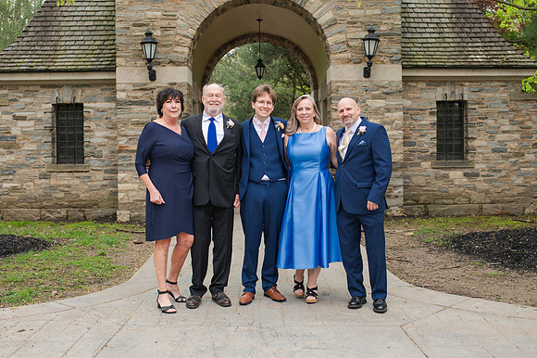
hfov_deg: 45.4
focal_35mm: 43
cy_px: 186
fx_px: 641
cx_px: 269
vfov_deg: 31.1
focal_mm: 35
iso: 320
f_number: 3.2
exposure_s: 1/320
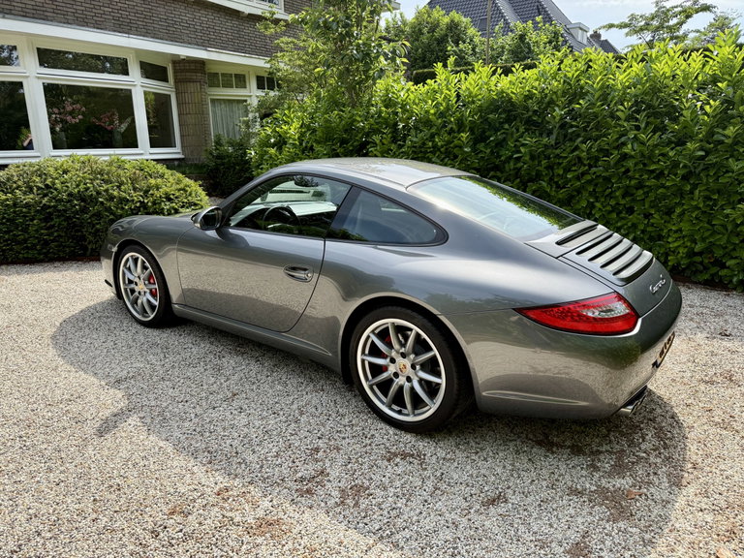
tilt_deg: -14.3
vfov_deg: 56.8
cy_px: 279
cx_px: 372
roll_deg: +1.0
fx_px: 516
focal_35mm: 24
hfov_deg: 71.6
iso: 100
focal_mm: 6.76
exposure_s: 1/2611
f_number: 1.78
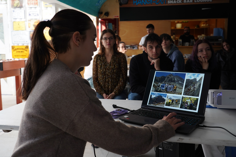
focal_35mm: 35
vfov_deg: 37.9
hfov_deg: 54.4
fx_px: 229
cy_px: 78
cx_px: 118
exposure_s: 1/125
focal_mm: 35
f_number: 5.6
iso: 500
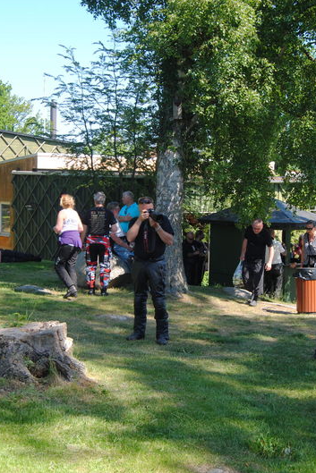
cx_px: 148
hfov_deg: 23.0
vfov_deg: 33.9
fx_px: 776
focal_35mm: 59
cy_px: 236
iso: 100
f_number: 6.3
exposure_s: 1/160
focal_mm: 26
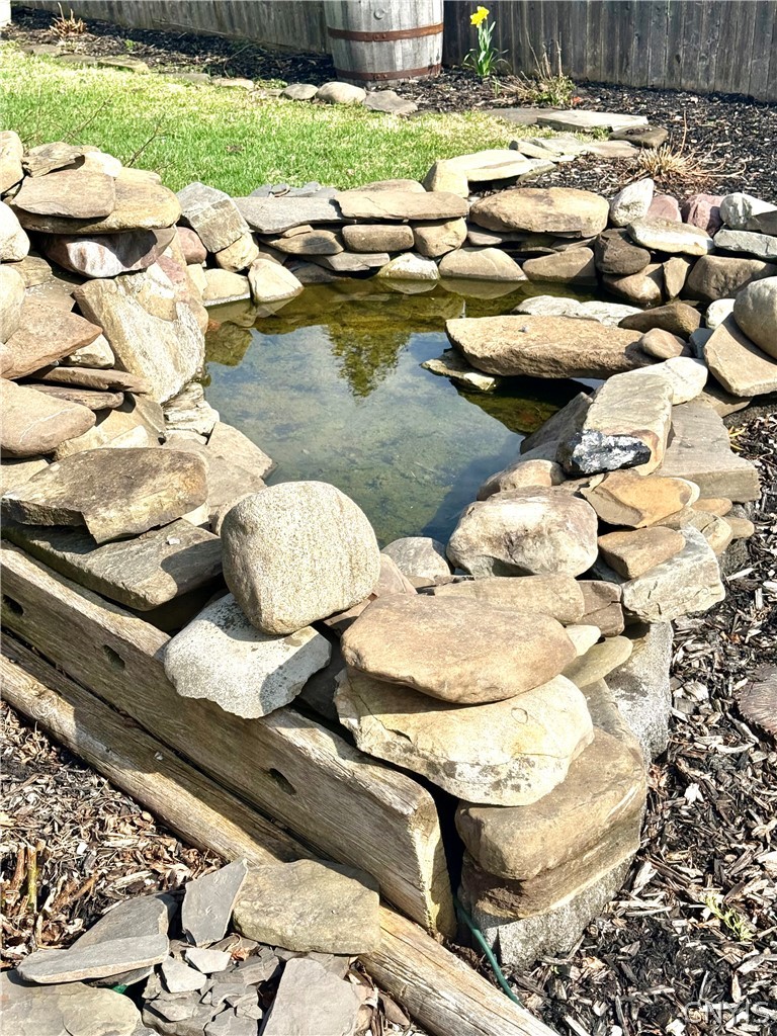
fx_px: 1437
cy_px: 518
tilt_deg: -28.1
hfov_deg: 30.3
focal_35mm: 48
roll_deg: -0.6
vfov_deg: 39.7
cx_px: 388
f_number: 1.78
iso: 64
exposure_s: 1/3096
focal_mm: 6.76
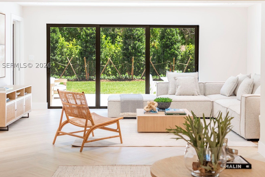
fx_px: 403
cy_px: 65
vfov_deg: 24.6
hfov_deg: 36.4
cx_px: 130
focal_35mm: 55
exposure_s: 1/400
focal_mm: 28.4
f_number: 2.8
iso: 250
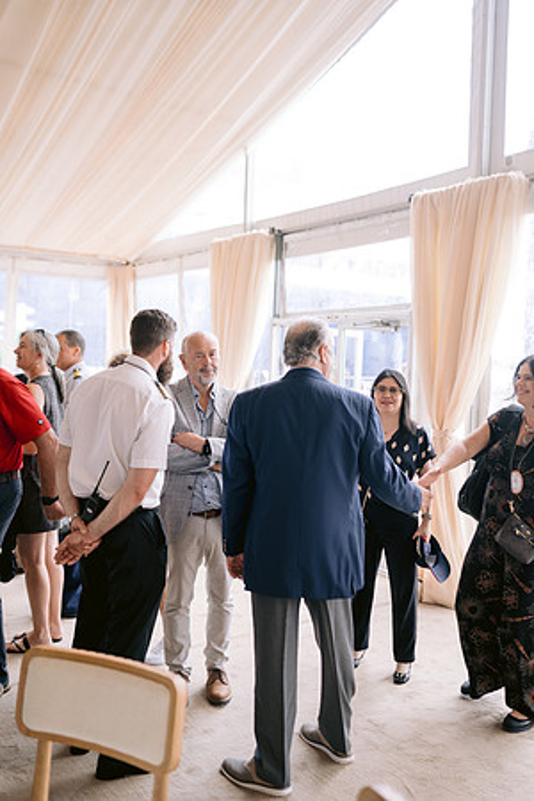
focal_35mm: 35
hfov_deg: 37.9
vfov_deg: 54.4
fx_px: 779
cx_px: 267
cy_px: 400
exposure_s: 1/320
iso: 250
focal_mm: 35
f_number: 2
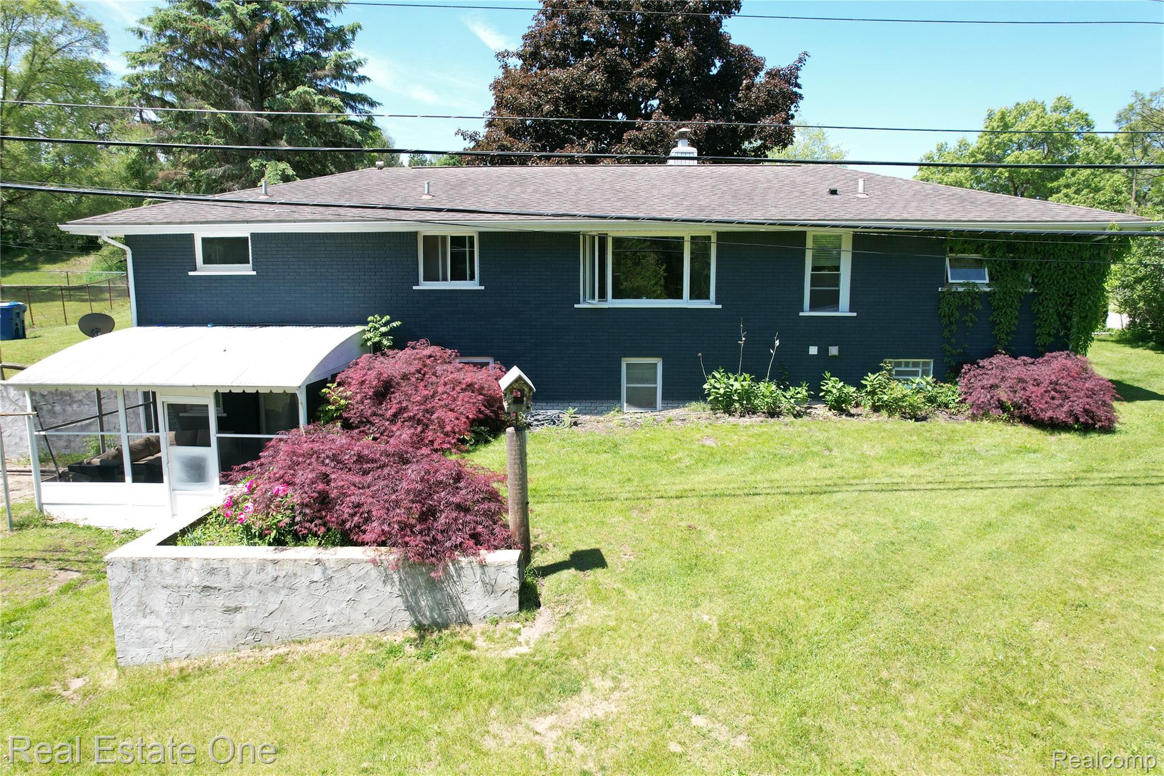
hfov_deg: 78.6
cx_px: 582
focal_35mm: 22
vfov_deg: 57.2
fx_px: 711
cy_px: 388
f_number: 2.8
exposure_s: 1/640
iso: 100
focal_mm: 8.38
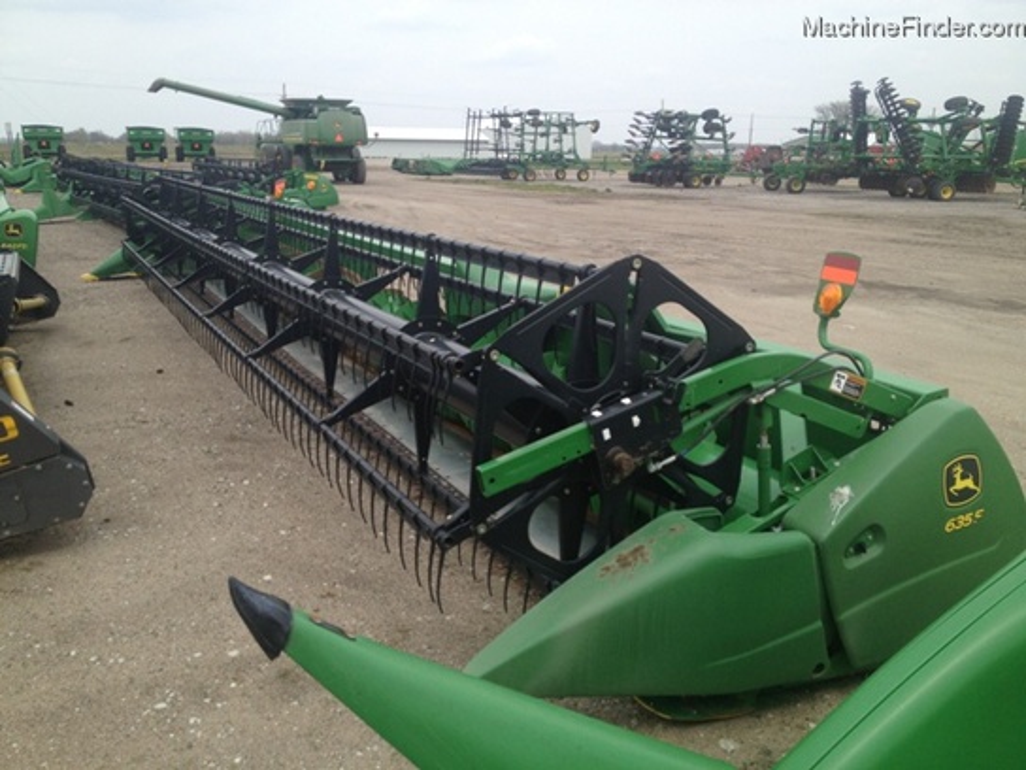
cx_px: 513
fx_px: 1037
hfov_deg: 52.6
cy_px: 385
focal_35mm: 35
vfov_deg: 40.7
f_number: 2.4
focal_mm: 4.28
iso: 50
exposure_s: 1/1346
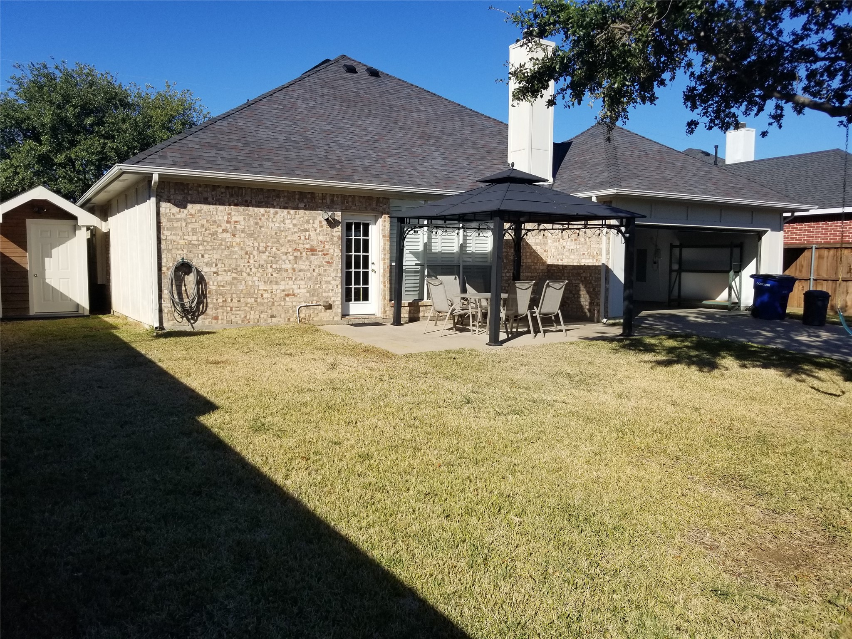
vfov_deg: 53.1
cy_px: 320
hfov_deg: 67.3
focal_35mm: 26
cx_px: 426
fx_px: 640
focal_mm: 4.25
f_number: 1.7
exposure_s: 1/2968
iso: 50
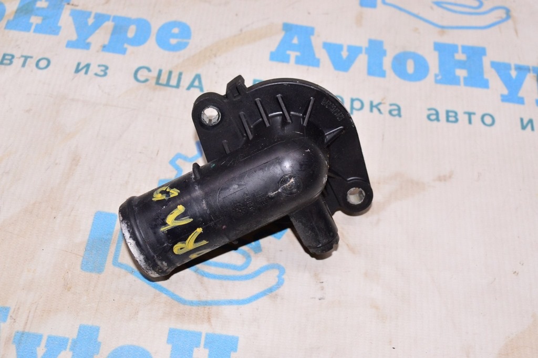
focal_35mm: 46
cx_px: 269
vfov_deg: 28.9
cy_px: 179
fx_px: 694
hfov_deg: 42.4
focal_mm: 31
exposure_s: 1/160
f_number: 8
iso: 1600
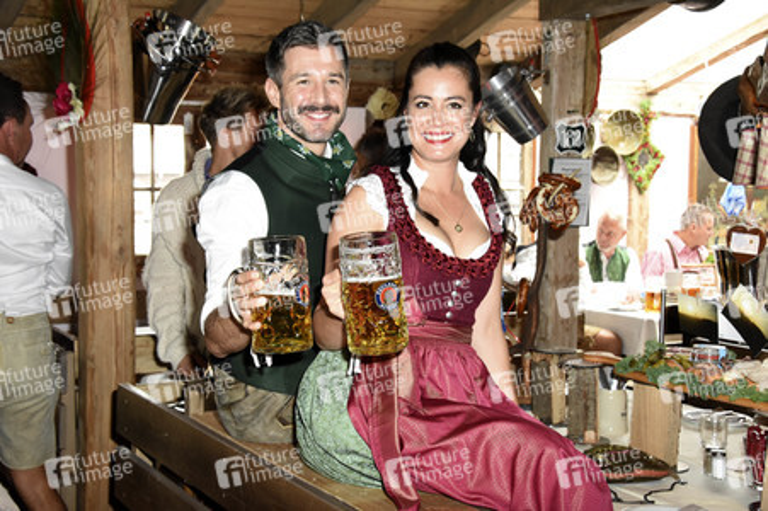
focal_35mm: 57
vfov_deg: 23.7
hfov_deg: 35.1
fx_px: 1215
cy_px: 256
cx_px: 384
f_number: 8
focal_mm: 38
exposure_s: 1/160
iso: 1600
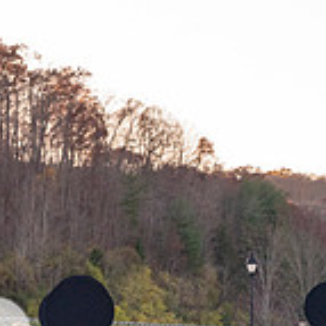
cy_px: 404
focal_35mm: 206
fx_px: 2195
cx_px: -141
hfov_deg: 8.3
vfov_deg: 8.4
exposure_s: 1/3200
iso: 2000
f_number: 4
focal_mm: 60
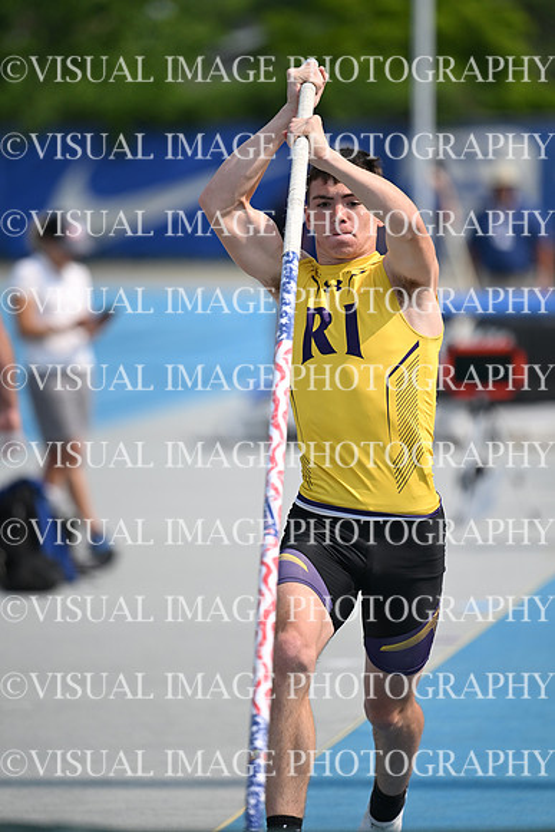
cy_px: 416
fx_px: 9244
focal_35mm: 400
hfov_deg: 3.4
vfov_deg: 5.2
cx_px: 278
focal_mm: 400
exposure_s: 1/4000
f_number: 4.5
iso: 500
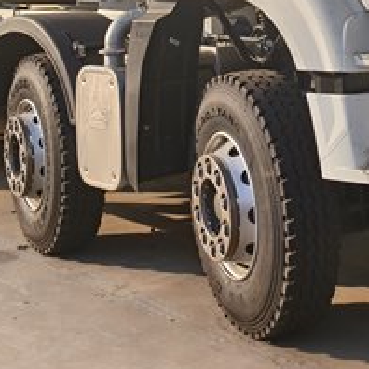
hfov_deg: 20.9
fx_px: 989
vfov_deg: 19.2
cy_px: -140
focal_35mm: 82
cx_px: 285
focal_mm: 5.6
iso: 72
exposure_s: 1/3436
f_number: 1.57
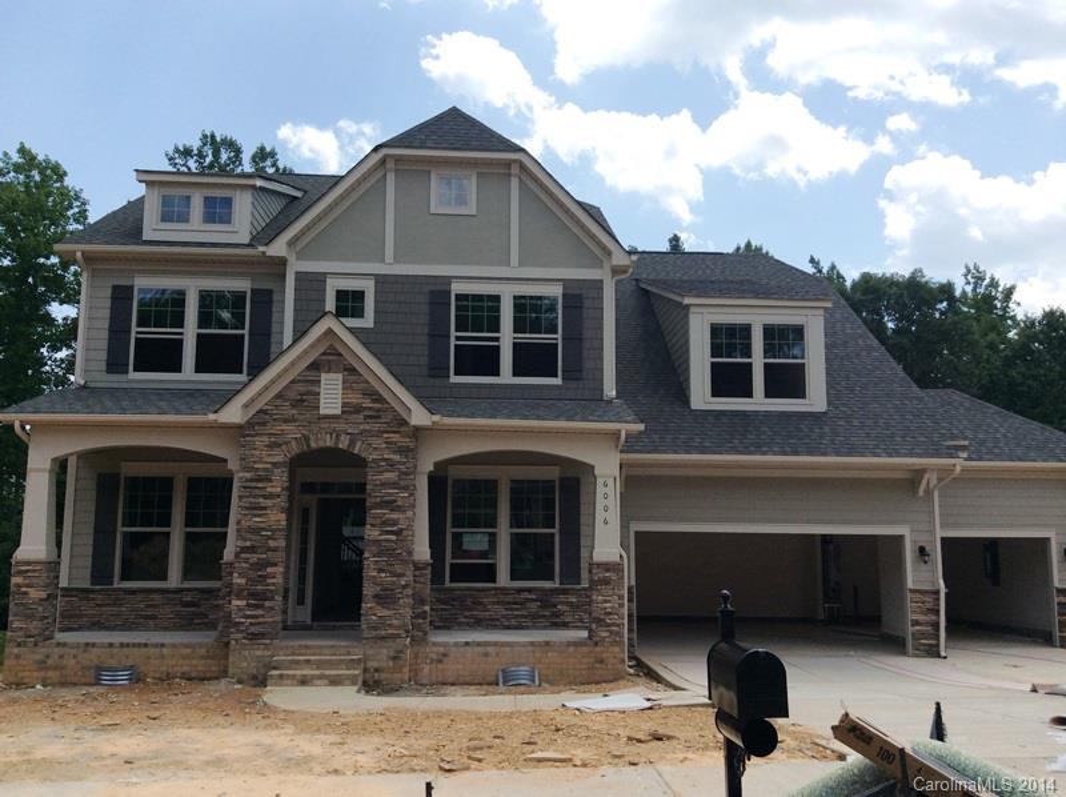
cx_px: 533
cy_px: 398
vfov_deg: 42.9
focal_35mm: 33
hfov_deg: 55.4
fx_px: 1015
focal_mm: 3.3
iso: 32
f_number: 2.4
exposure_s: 1/1506
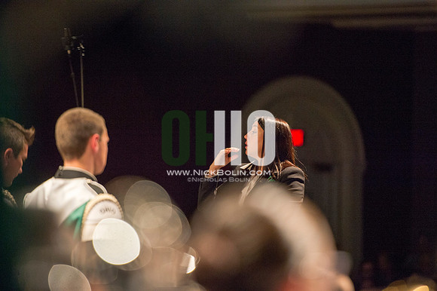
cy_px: 146
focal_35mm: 200
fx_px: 2426
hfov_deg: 10.3
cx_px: 218
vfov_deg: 6.9
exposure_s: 1/250
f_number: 2.8
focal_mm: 200
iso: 2500
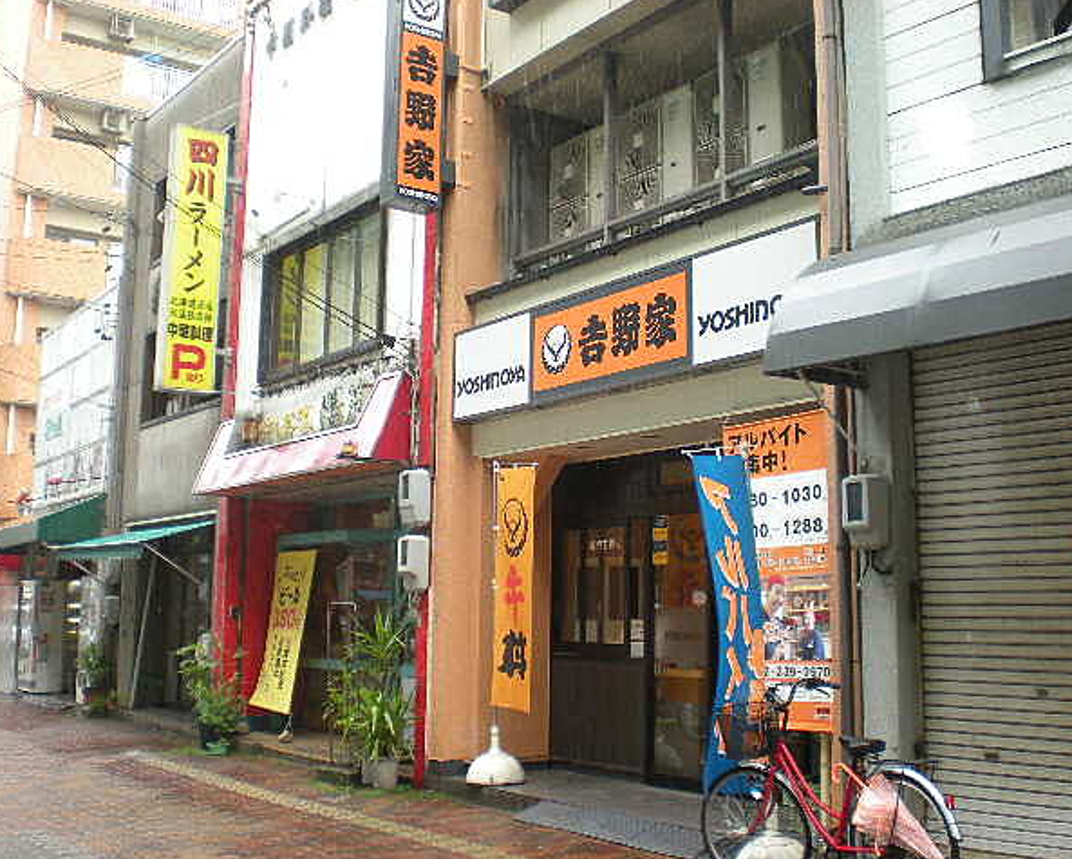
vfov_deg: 37.4
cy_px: 427
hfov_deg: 45.8
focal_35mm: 40
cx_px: 568
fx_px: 1270
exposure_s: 1/110
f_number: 3.1
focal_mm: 6.3
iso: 89
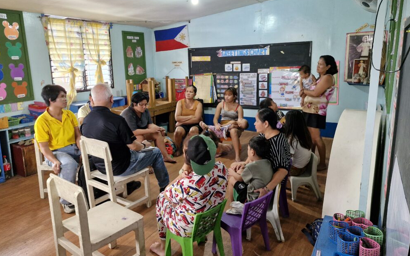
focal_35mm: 25
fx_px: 279
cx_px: 205
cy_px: 119
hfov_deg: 72.6
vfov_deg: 49.2
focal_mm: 5.54
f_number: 1.8
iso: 500
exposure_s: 1/120
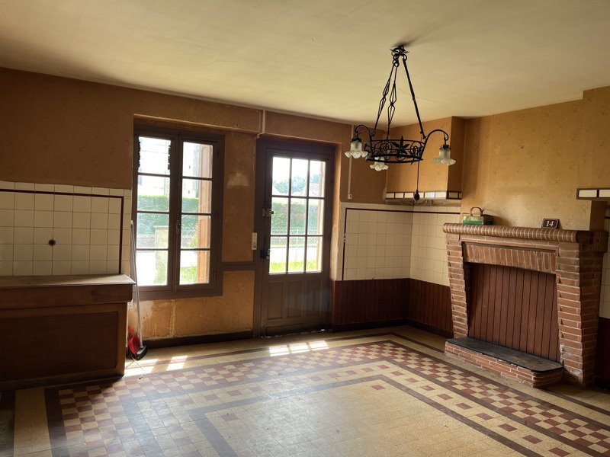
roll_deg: -2.4
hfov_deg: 67.3
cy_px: 228
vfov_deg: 53.1
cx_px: 305
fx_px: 458
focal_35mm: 26
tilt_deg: -3.1
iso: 40
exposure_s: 1/122
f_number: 1.6
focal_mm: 5.1
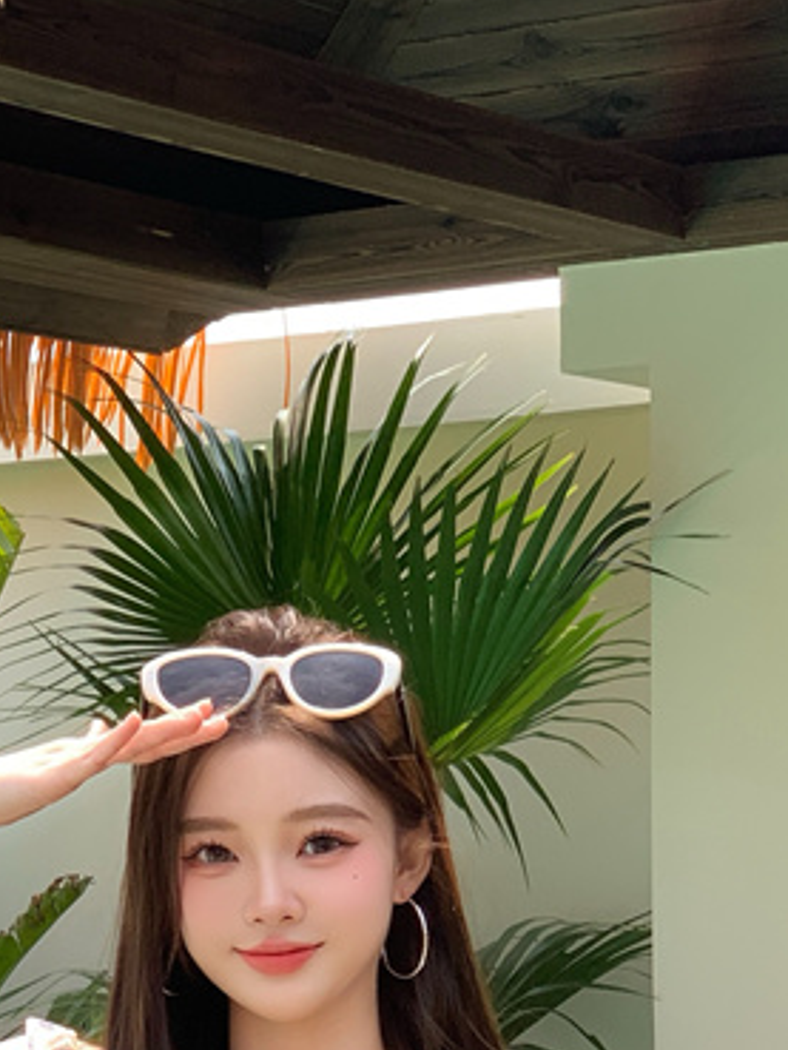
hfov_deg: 10.5
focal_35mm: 141
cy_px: 1349
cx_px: 208
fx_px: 4277
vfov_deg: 13.5
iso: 16
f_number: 2.4
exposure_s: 1/448
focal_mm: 6
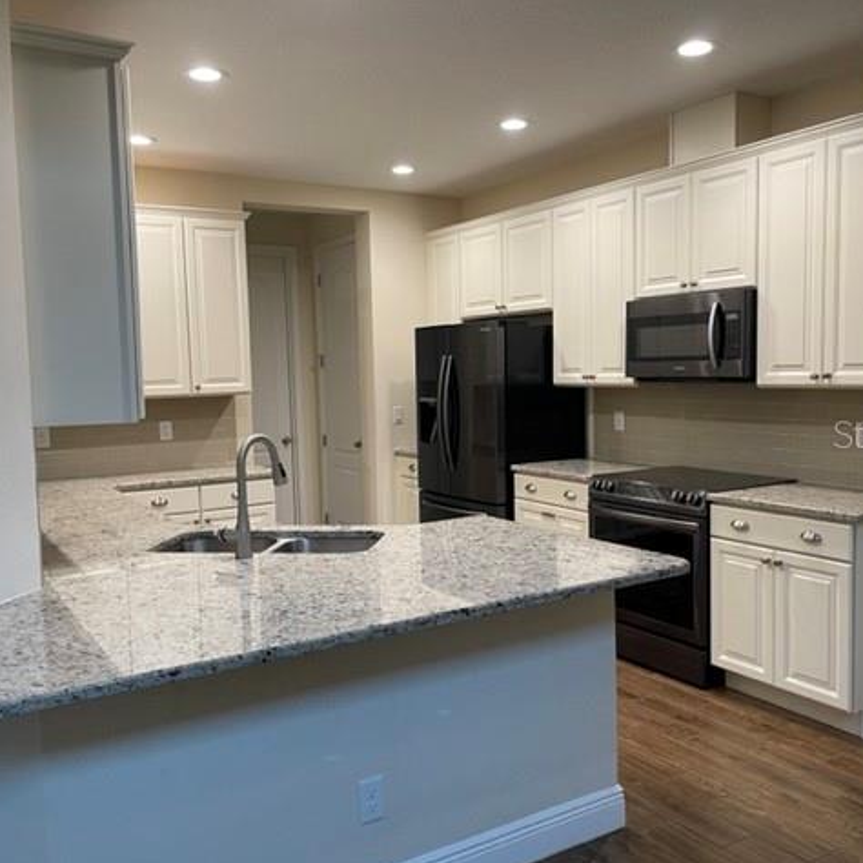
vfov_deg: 52.5
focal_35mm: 31
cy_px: 433
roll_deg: +1.2
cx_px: 422
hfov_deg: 52.5
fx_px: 874
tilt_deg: -5.6
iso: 100
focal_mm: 5.1
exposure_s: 1/60
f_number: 1.6
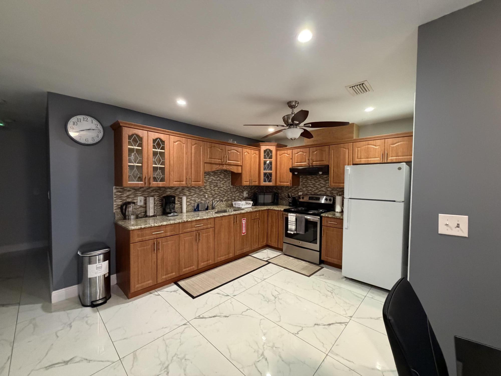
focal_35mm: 14
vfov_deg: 85.7
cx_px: 250
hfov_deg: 102.1
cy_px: 188
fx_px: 203
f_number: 2.2
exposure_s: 1/60
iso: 640
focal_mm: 2.22
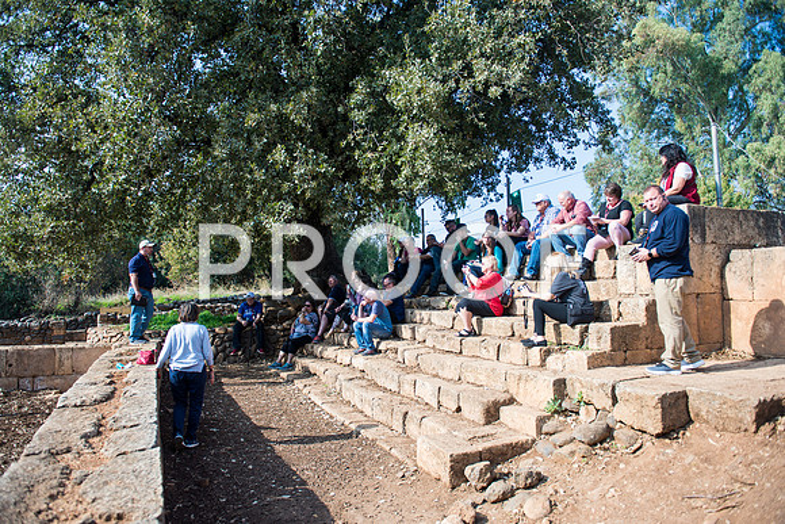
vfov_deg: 53.2
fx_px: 523
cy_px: 262
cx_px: 392
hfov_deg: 73.7
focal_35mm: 24
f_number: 2.8
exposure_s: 1/800
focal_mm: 24
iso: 100
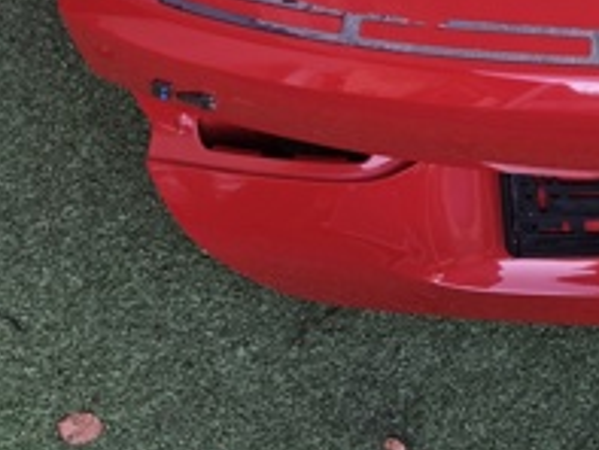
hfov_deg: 20.1
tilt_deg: -77.1
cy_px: -240
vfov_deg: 15.0
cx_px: 727
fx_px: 1576
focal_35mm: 91
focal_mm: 4
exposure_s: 1/120
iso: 50
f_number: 1.8
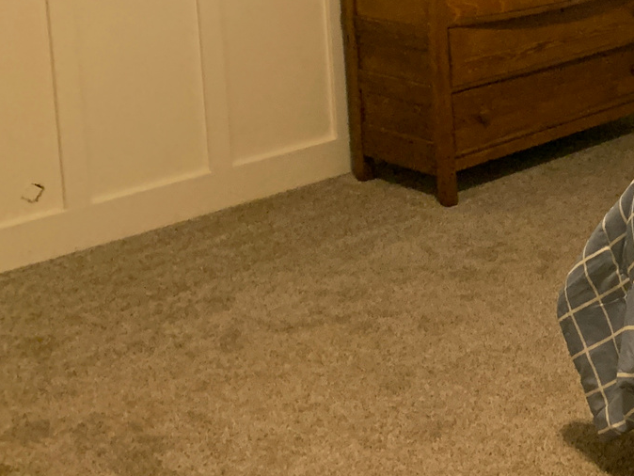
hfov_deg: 21.6
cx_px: 885
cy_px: -87
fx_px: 1447
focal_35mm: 79
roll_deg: +0.3
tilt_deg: -8.5
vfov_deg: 17.8
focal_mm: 4.25
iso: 400
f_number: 1.8
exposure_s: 1/60
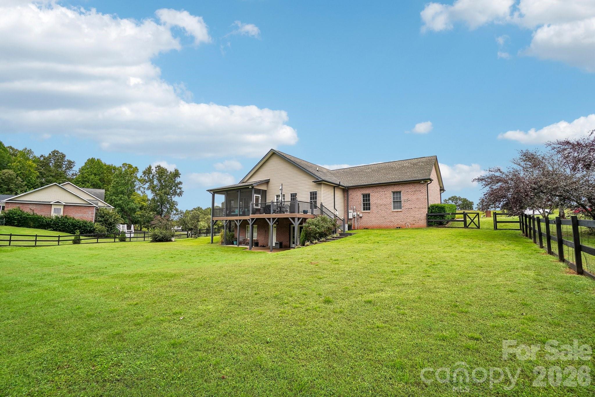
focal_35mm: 15
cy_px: 198
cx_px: 298
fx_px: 248
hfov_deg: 100.4
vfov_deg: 77.3
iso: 100
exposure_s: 1/125
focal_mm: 10
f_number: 8
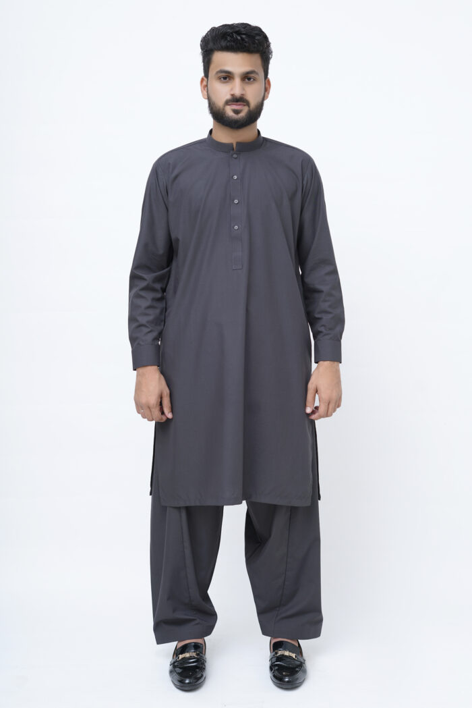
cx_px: 236
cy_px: 354
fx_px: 983
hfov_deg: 27.0
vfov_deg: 39.6
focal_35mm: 50
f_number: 4
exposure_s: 1/125
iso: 100
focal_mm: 50
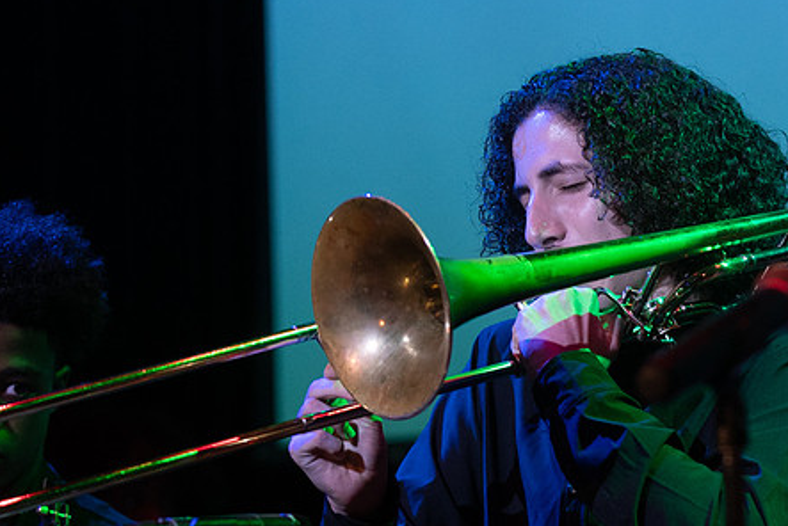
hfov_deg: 9.1
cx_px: 575
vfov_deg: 6.1
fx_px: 4928
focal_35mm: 225
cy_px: 332
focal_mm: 102
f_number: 2.8
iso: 1600
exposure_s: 1/320
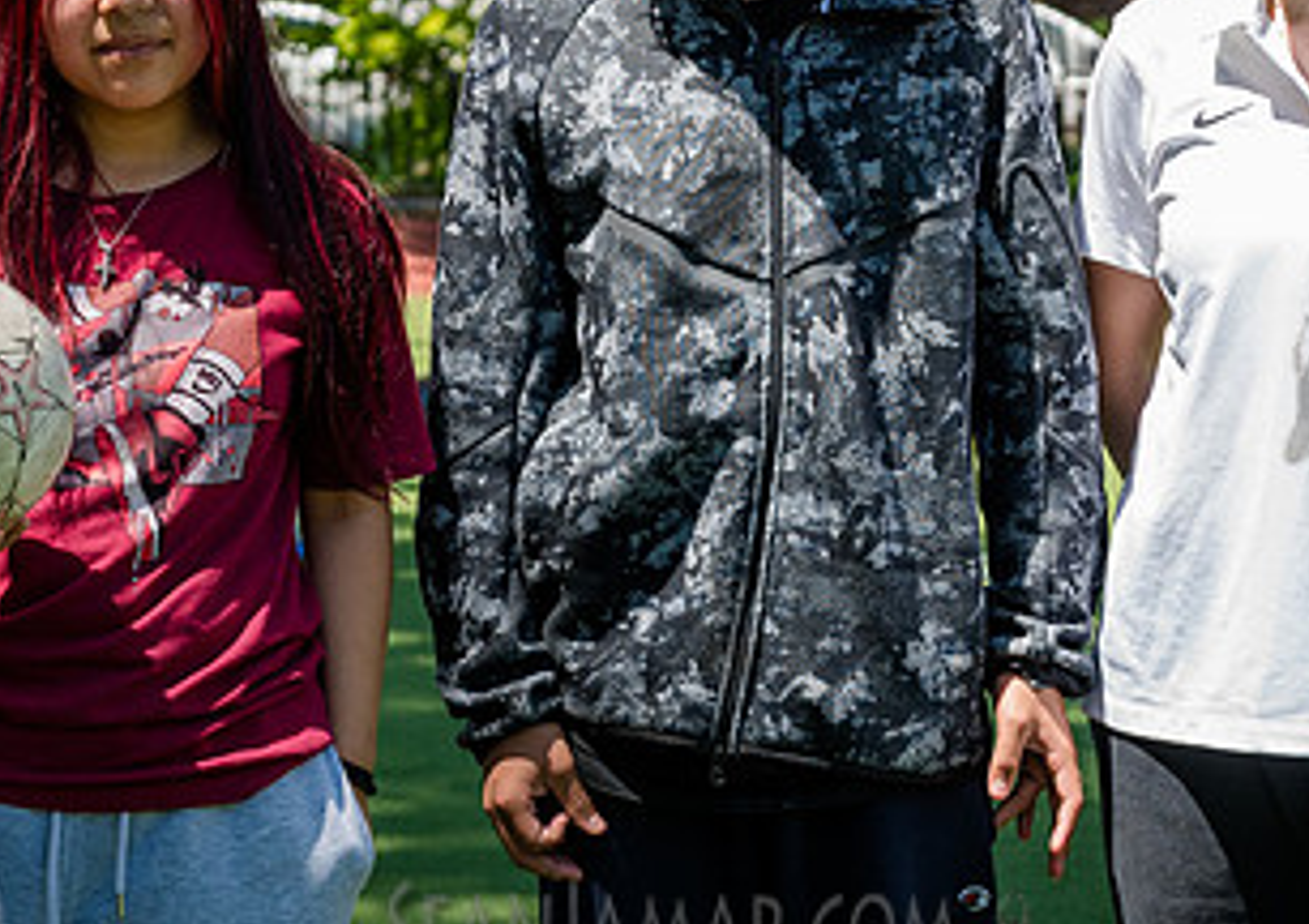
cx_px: 770
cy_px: 182
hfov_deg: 14.9
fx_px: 4999
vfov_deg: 10.5
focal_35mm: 135
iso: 200
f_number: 4.5
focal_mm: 58
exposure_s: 1/400
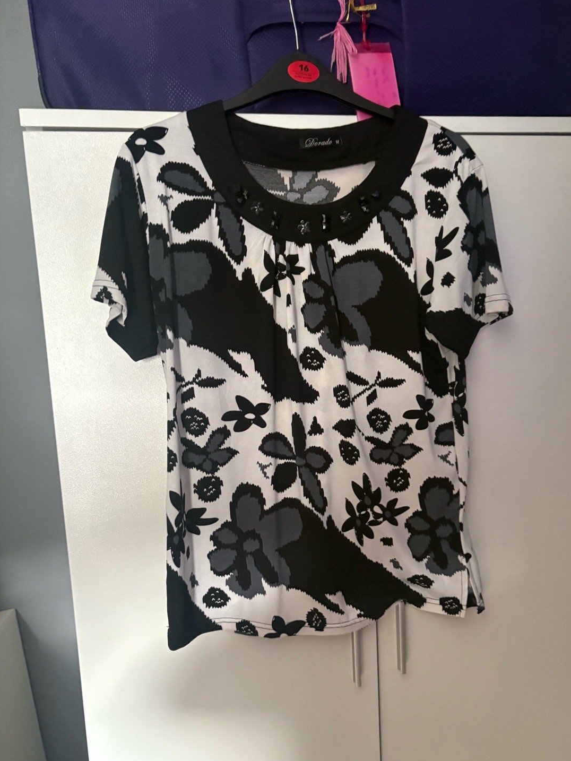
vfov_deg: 61.5
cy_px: 424
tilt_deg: -6.0
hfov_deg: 48.2
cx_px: 316
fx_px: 638
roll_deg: +3.4
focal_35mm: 29
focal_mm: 5.96
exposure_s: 1/50
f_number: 1.6
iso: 500
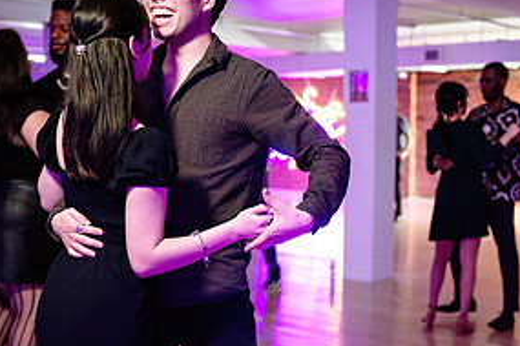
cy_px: 252
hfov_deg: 34.8
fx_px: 823
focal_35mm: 57
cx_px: 343
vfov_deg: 23.6
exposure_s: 1/125
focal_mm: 28
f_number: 2
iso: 2000
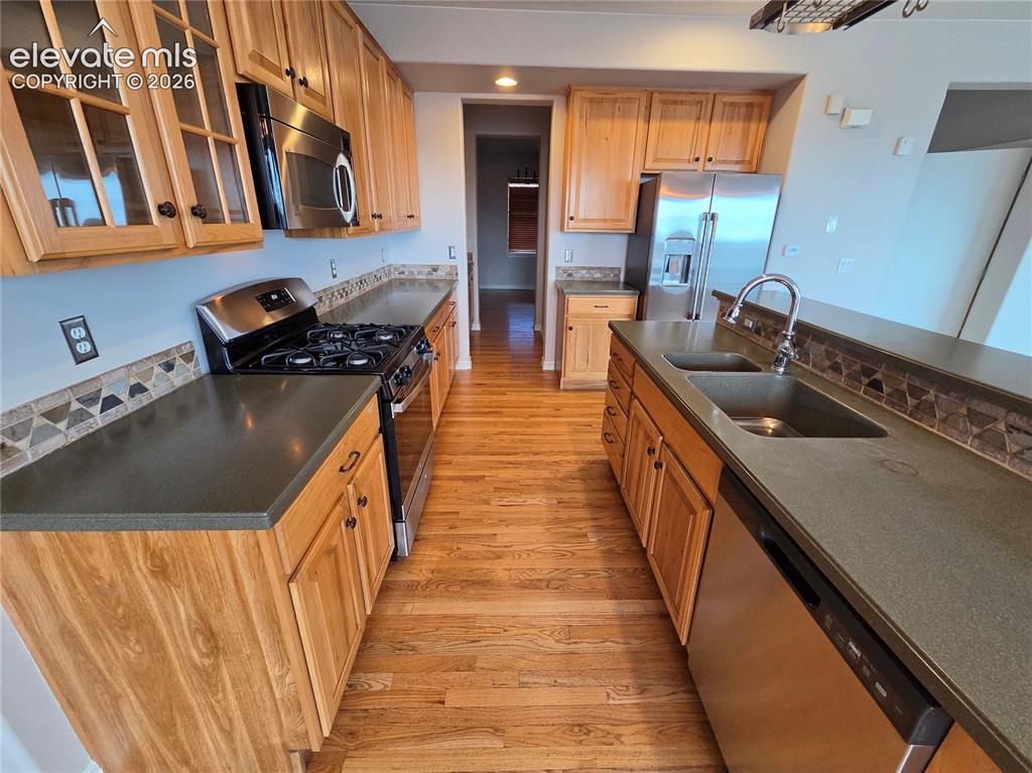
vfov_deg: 89.9
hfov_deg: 106.2
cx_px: 516
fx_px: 387
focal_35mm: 13
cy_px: 386
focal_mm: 2.2
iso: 320
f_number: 2.2
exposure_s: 1/120
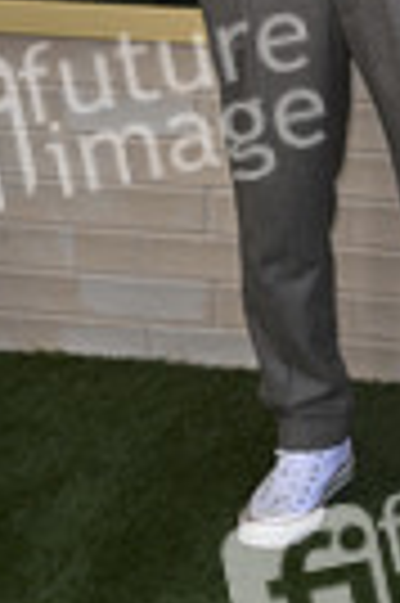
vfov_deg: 15.8
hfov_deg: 10.6
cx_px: 584
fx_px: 2089
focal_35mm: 125
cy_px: -104
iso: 640
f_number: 6.3
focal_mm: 42
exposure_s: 1/250
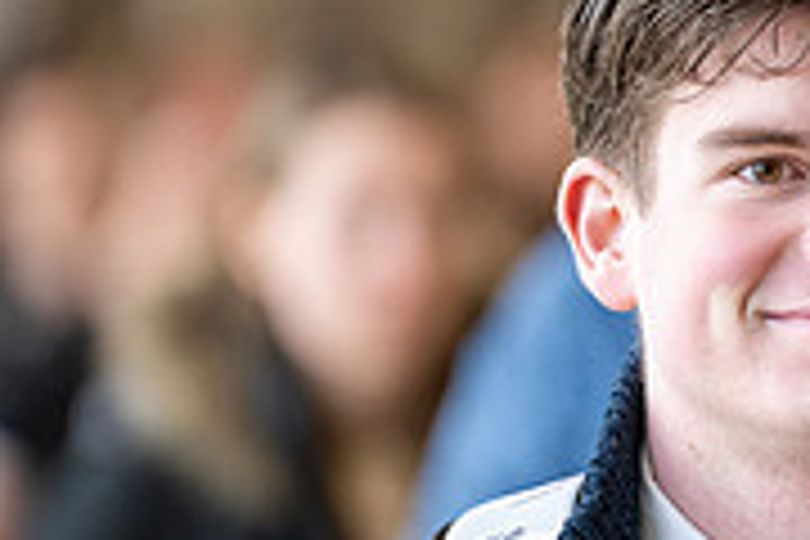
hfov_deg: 3.2
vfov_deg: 2.1
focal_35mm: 643
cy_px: 385
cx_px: 814
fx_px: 14466
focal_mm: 200
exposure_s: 1/400
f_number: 2.8
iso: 500
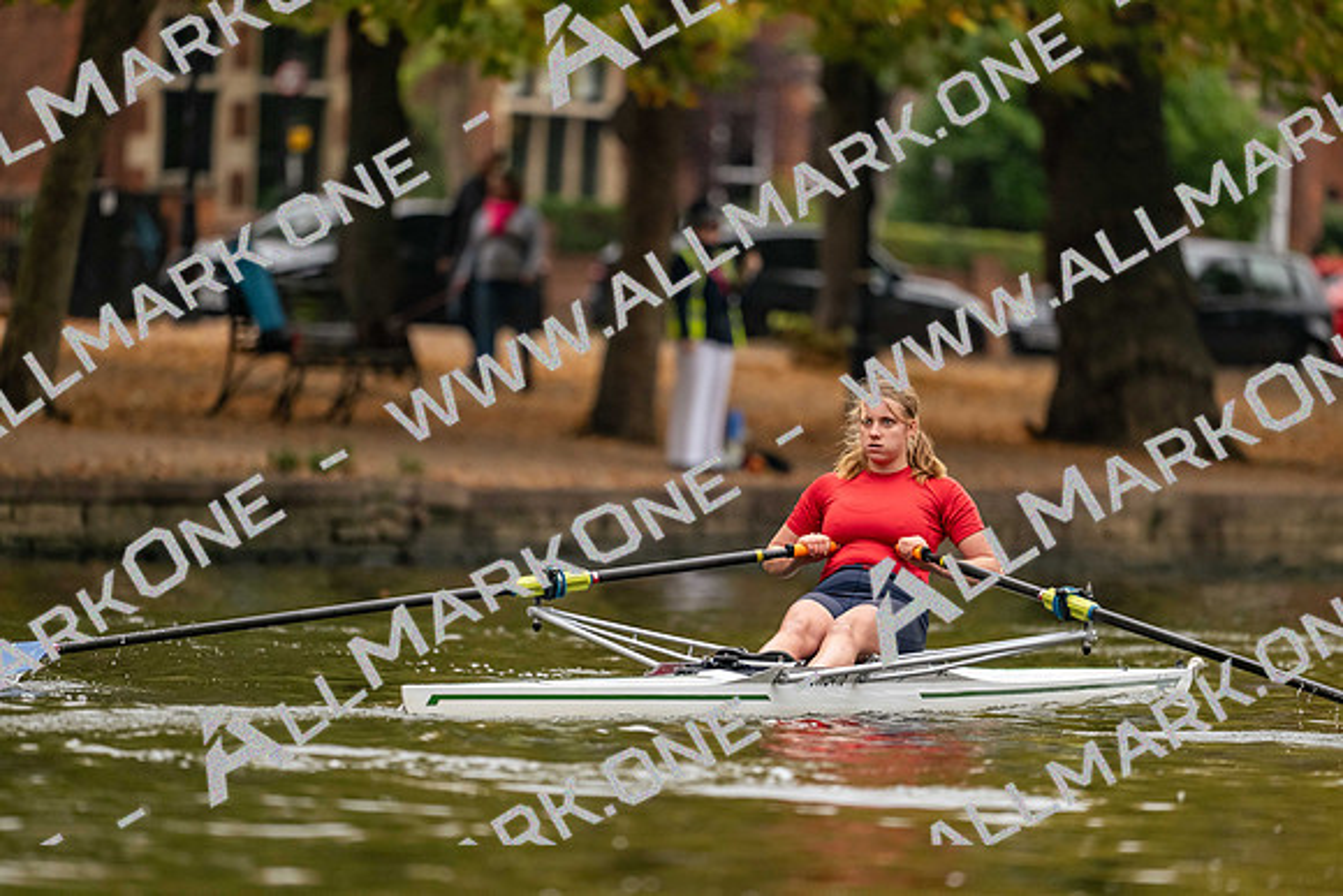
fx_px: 14925
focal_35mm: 400
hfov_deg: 5.2
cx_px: 672
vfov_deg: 3.4
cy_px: 448
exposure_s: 1/2500
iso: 2500
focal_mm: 400
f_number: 4.5
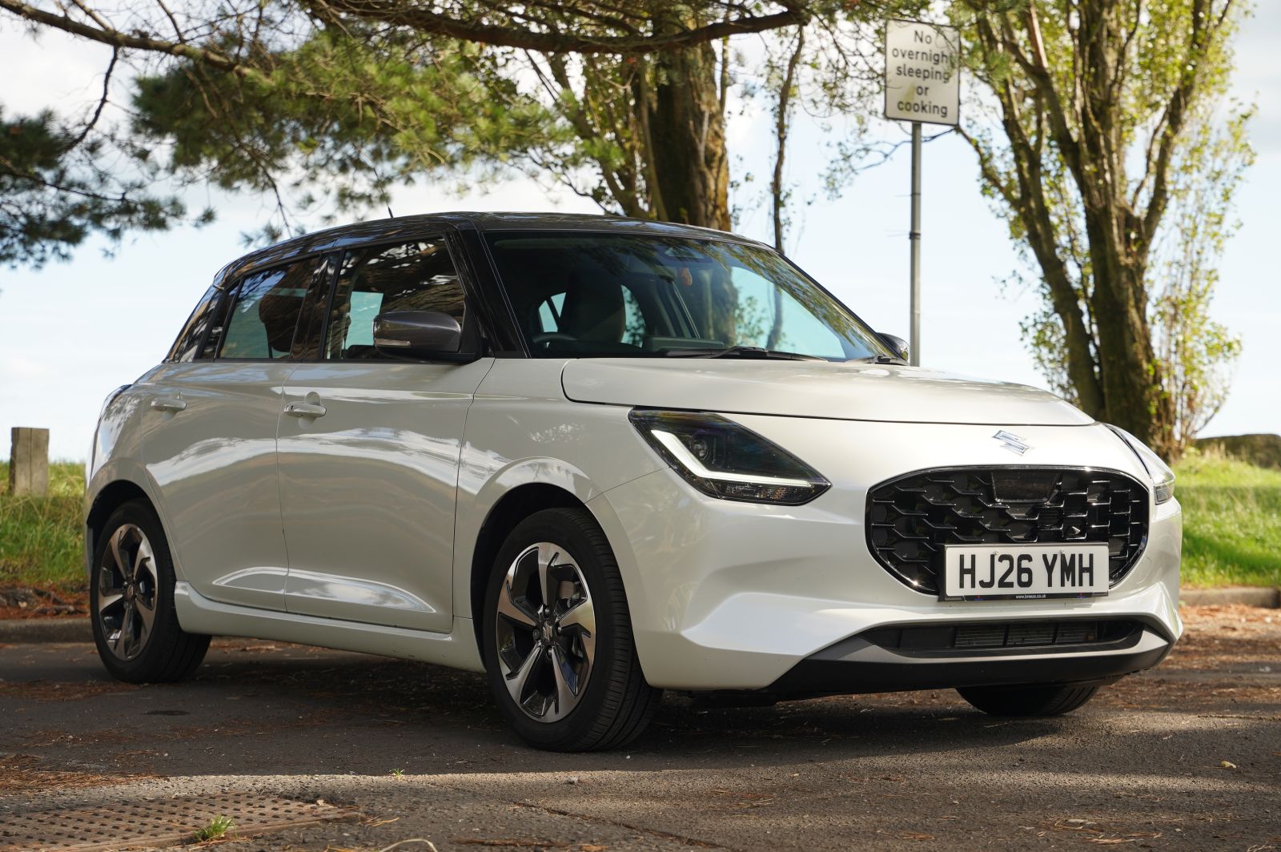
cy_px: 426
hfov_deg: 28.9
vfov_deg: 19.4
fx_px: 2489
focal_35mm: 70
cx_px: 640
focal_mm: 70
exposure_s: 1/125
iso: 100
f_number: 5
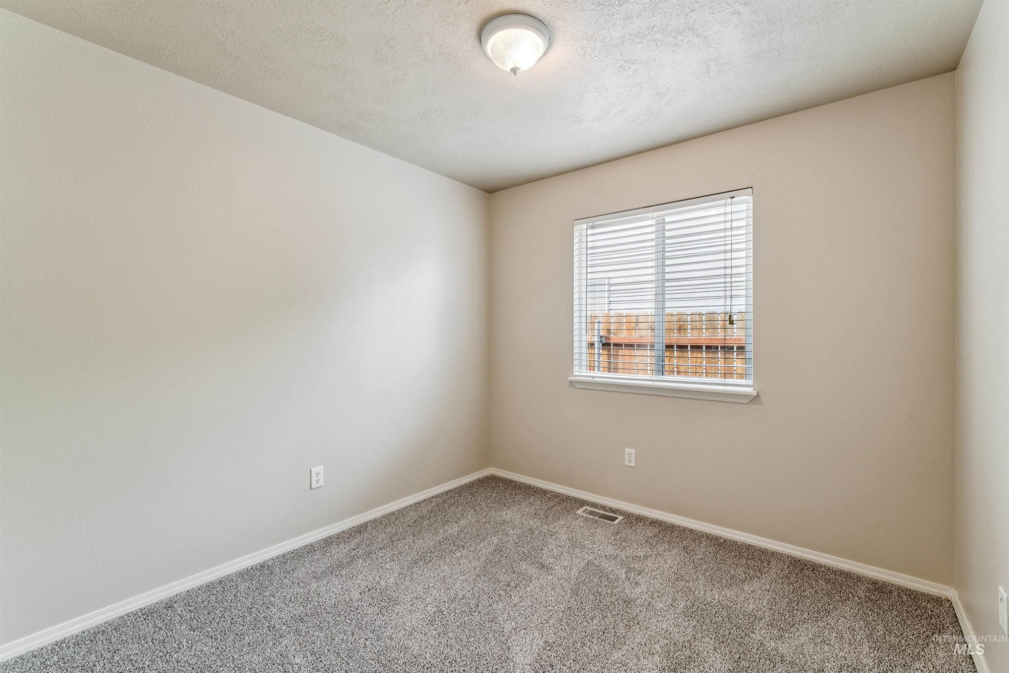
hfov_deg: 98.2
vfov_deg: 75.1
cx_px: 504
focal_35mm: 16
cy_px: 336
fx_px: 437
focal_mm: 15.6
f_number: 13
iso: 400
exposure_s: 1/8
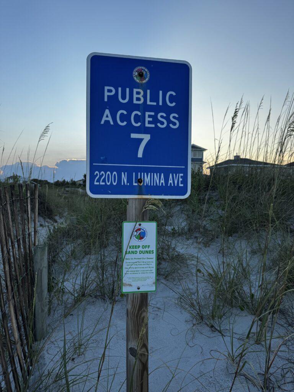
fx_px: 272
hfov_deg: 56.8
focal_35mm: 24
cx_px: 147
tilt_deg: -1.1
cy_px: 196
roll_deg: +0.4
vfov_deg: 71.6
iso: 80
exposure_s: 1/1112
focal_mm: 6.76
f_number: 1.78
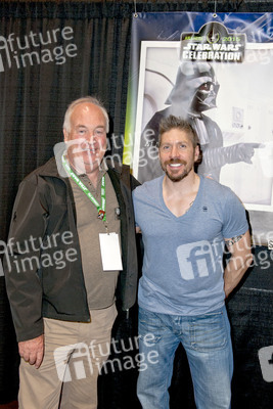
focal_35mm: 38
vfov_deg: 50.7
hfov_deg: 35.1
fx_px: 432
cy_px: 204
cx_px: 136
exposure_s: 1/400
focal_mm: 38
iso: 400
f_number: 4
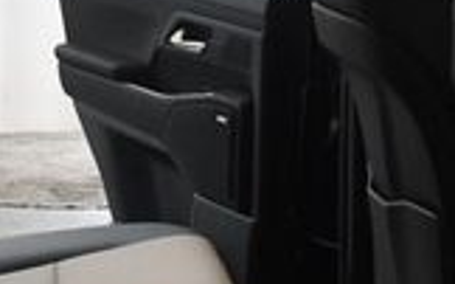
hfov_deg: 17.1
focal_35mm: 121
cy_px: 152
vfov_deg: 10.8
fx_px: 1499
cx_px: 81
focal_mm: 20
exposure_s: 1/125
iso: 2500
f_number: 3.5
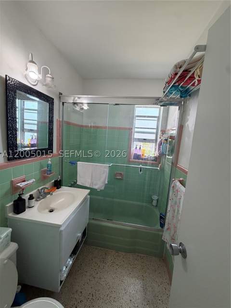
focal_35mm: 14
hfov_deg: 85.7
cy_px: 154
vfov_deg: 102.1
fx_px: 125
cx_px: 116
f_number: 2.2
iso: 250
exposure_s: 1/120
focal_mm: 2.22
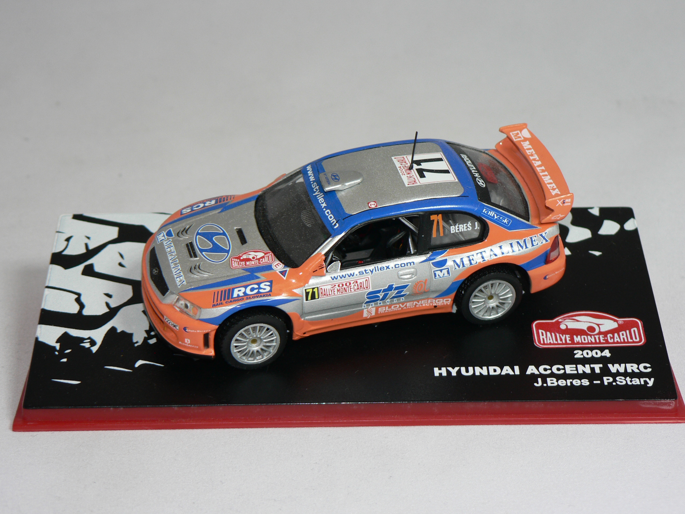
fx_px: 2018
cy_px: 257
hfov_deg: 19.3
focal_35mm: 102
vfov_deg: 14.5
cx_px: 342
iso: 80
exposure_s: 1/60
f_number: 3.2
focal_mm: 16.9
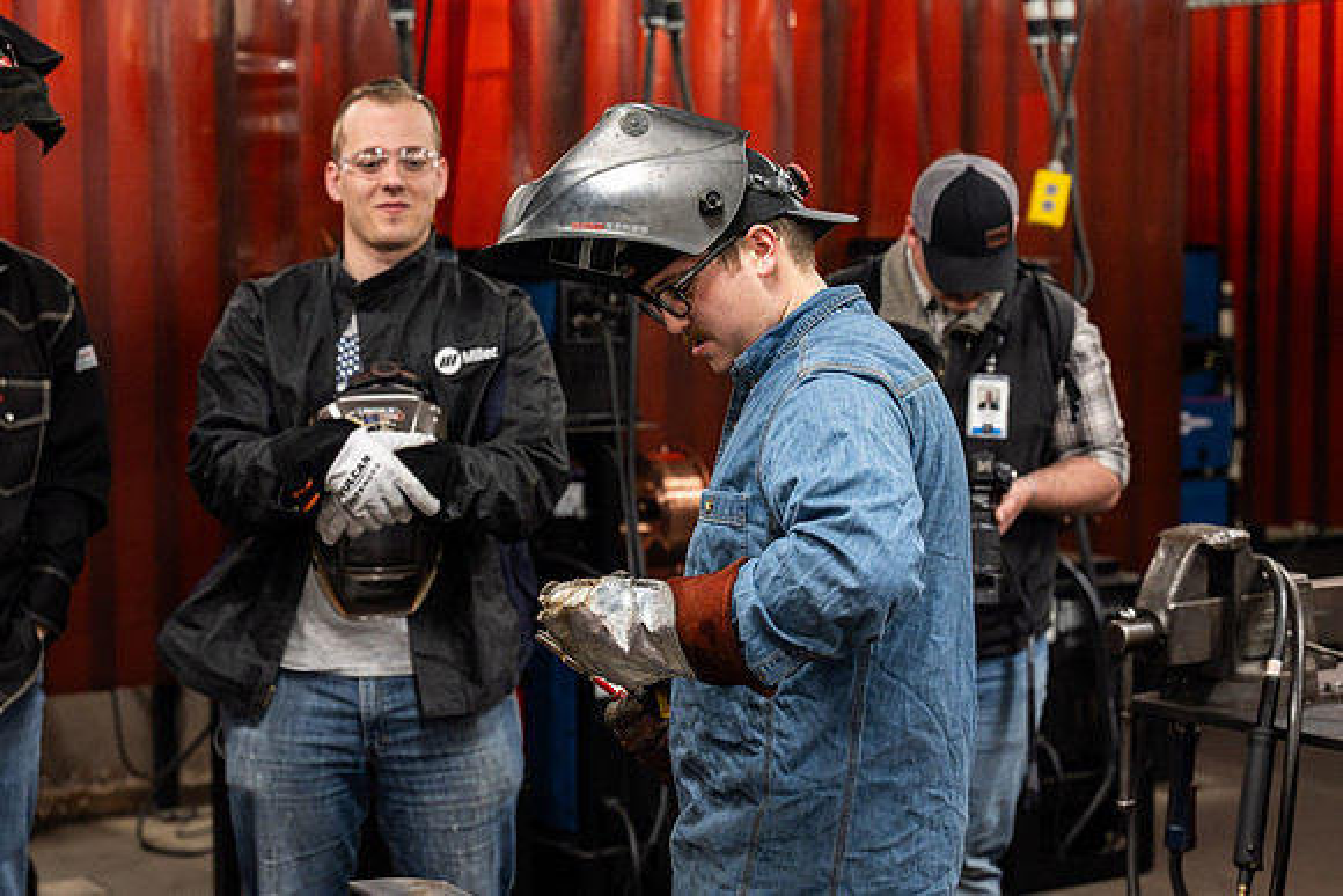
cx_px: 636
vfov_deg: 17.8
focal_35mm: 77
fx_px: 2861
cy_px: 448
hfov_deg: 26.4
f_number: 4
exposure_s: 1/400
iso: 2500
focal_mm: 70
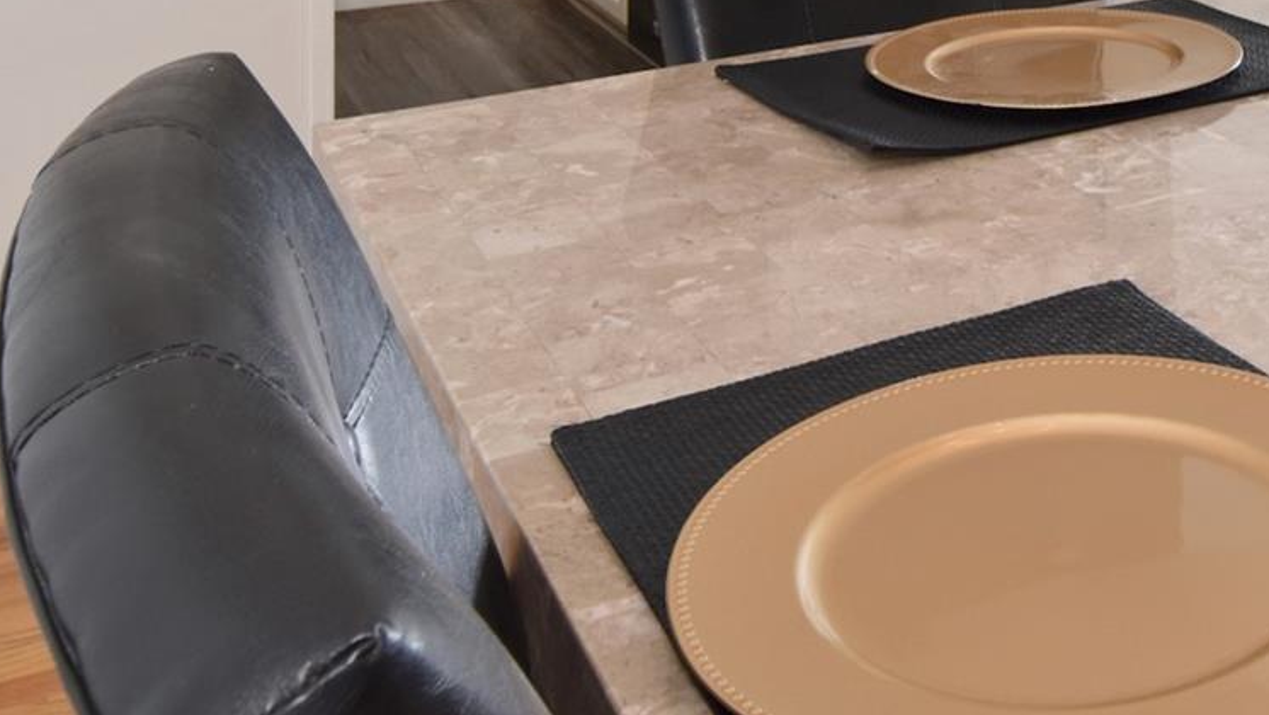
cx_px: 1143
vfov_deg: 21.0
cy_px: -382
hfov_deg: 40.1
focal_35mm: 47
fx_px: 1597
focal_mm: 11
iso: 640
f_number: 11
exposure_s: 1/30
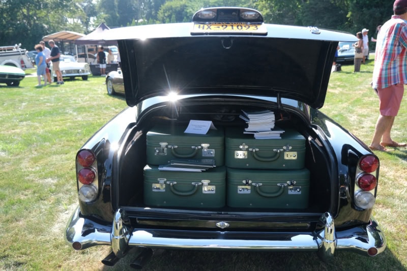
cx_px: 204
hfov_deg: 63.7
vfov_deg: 44.9
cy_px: 136
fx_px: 328
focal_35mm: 29
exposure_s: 1/300
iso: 200
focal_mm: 19.2
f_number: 4
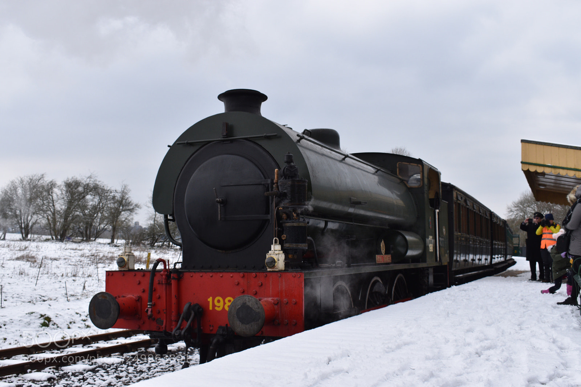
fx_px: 653
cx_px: 290
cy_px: 194
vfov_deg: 33.0
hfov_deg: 47.9
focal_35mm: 40
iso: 320
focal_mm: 27
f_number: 8
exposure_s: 1/250
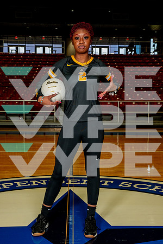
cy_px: 122
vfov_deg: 41.1
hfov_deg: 28.1
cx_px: 82
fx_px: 326
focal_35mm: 48
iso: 800
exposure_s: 1/200
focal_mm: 48
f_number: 7.1
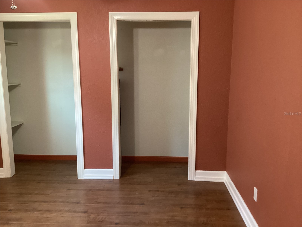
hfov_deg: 58.4
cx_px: 151
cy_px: 114
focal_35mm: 31
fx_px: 270
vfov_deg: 45.4
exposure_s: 1/30
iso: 400
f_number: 2.4
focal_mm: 3.3
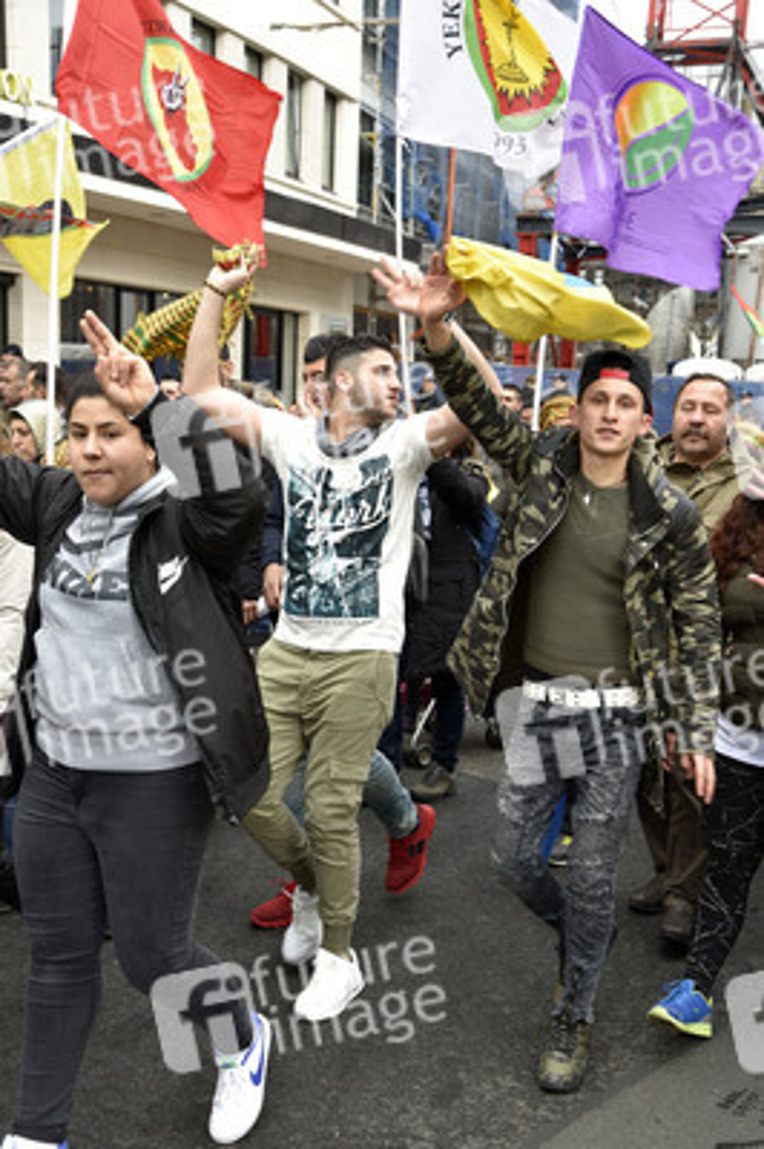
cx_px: 382
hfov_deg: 29.2
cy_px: 574
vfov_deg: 42.8
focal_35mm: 46
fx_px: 1467
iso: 400
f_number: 6.3
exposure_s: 1/160
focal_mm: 46
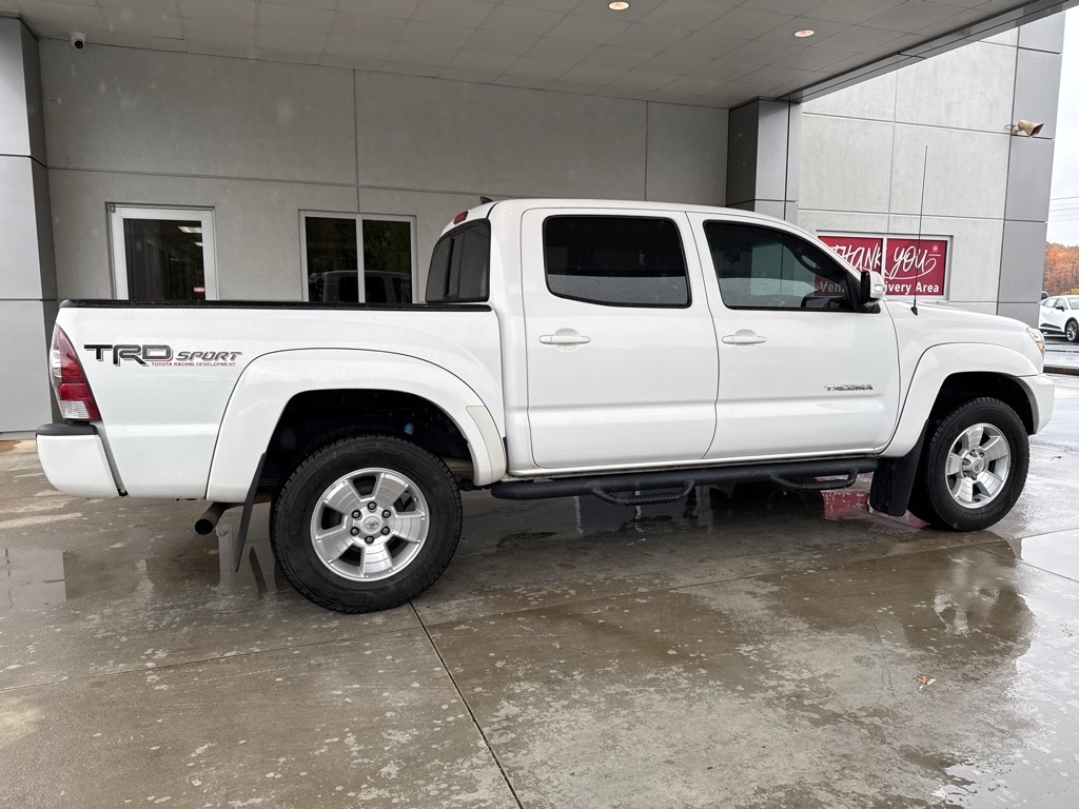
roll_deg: -1.1
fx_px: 748
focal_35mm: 24
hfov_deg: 71.6
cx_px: 540
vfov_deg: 56.8
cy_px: 404
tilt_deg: -7.3
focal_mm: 6.76
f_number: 1.78
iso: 80
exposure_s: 1/1211
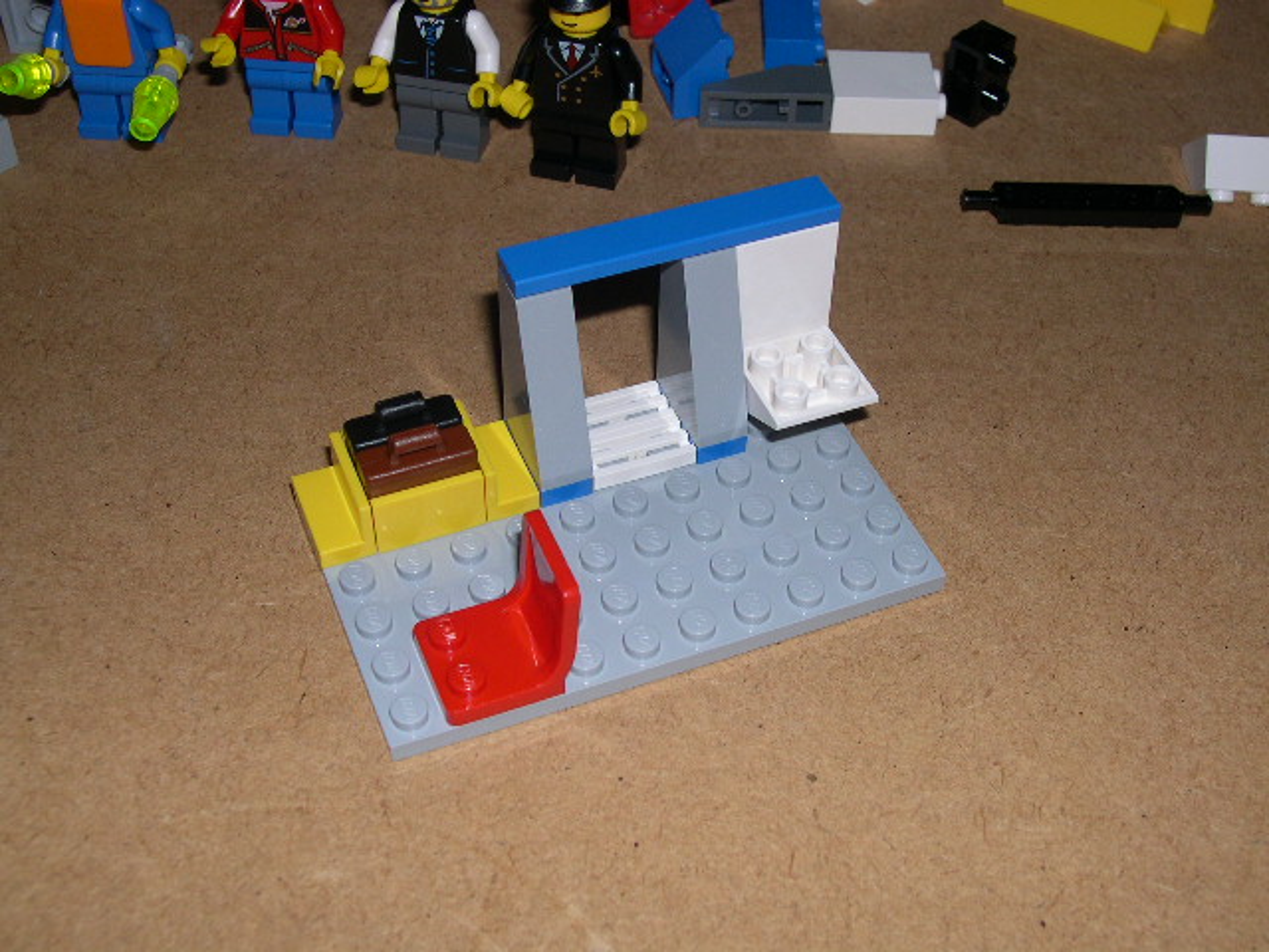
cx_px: 634
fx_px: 1723
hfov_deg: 40.4
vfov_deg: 30.9
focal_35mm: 47
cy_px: 476
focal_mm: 10.1
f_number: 8.4
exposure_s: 1/60
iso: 100
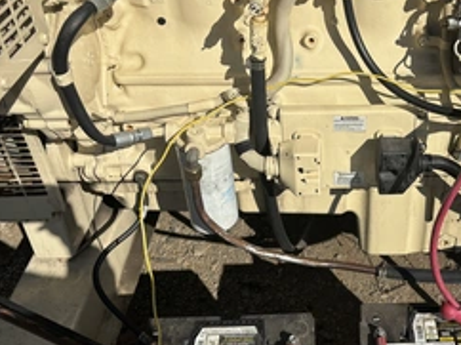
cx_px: 364
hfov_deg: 42.1
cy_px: 139
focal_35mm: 43
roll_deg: -2.2
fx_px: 572
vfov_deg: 33.4
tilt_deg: -35.7
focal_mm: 5.96
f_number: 1.6
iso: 50
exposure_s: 1/6329
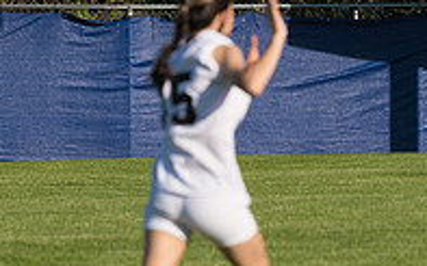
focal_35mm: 899
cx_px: 507
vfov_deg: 1.5
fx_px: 10459
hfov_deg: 2.3
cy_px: 141
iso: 250
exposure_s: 1/1600
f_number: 5.6
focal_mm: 200
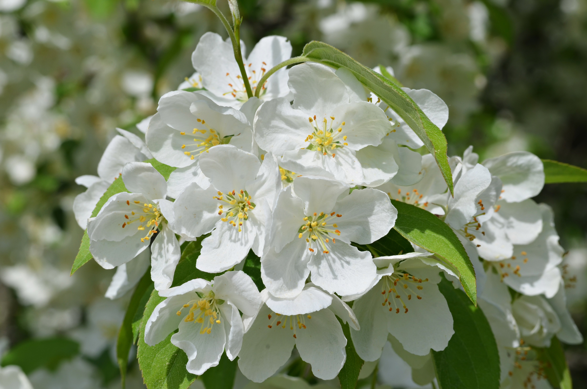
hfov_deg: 19.5
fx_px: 1709
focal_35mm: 105
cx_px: 294
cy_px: 194
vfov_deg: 13.0
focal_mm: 70
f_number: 13
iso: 100
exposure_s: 1/100
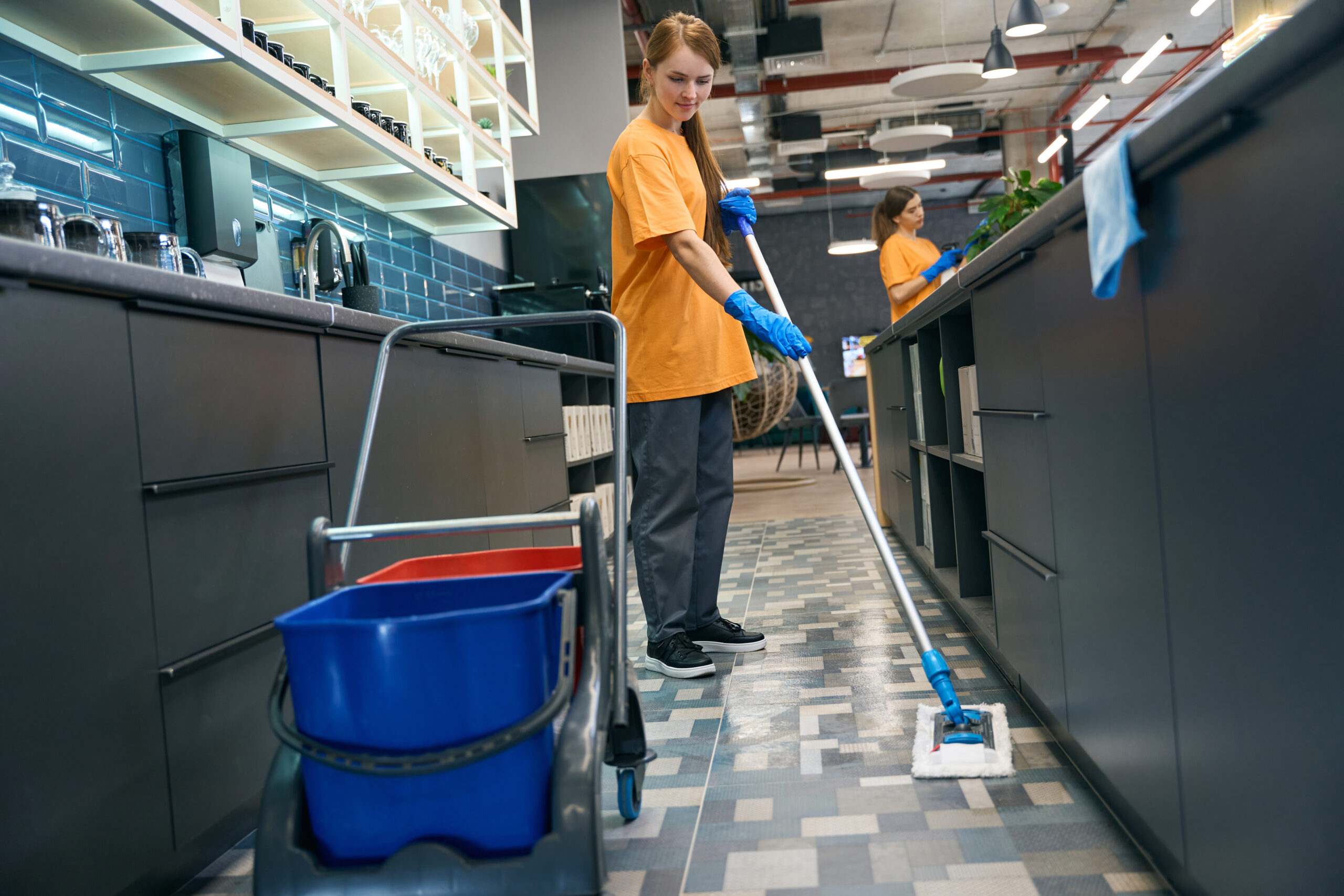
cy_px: 448
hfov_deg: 52.3
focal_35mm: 37
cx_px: 672
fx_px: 1370
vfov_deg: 36.2
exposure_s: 1/200
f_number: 2.8
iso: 640
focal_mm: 36.7
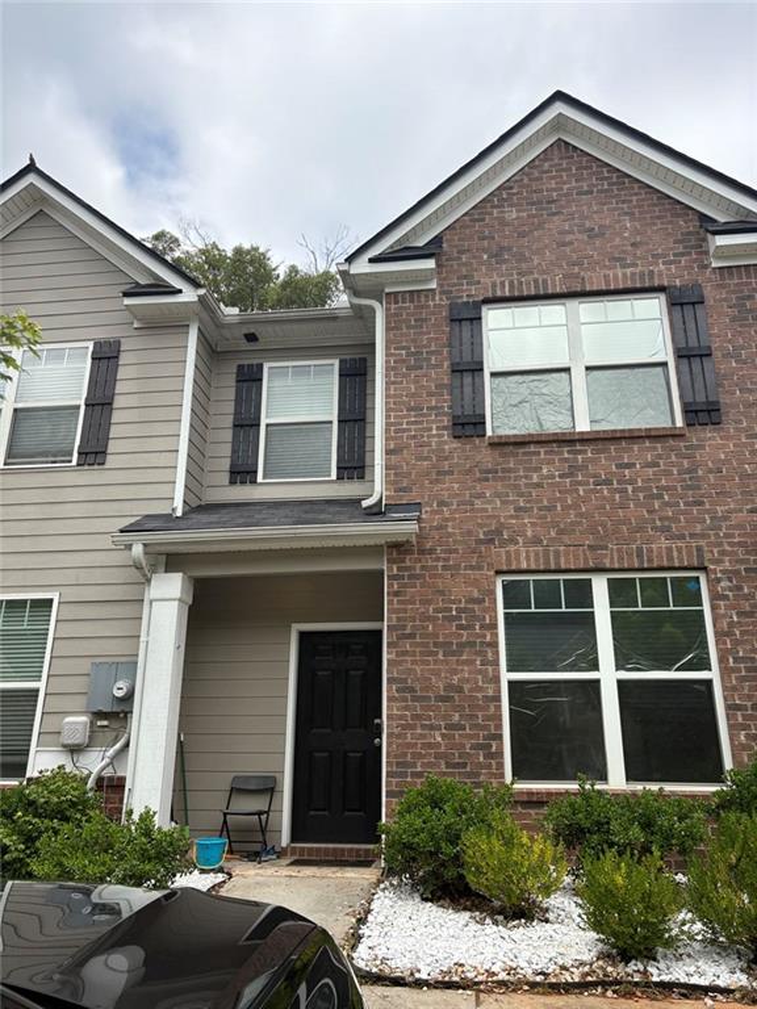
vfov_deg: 67.3
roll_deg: +0.0
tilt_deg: +18.7
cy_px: 504
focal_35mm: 26
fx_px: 758
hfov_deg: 53.1
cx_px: 378
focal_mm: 5.96
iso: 50
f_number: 1.6
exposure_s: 1/3125
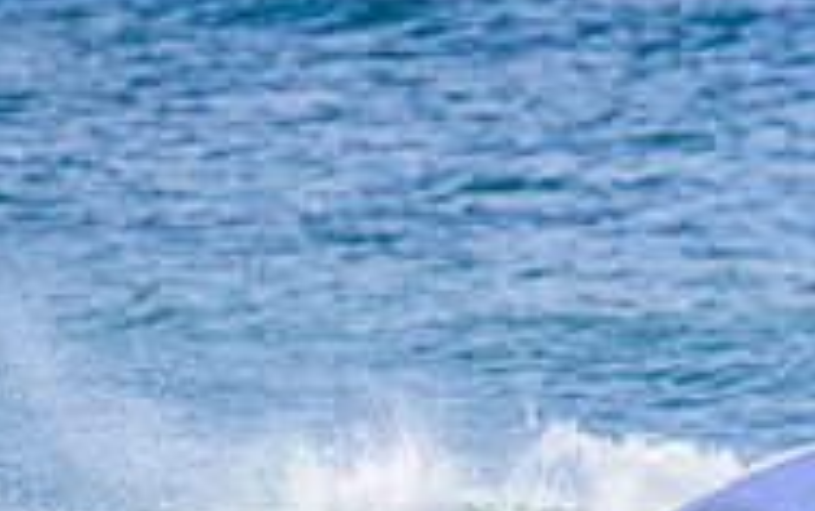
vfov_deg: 0.5
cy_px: 682
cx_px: 1036
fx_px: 55951
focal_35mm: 2516
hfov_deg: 0.8
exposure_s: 1/2000
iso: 2000
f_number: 11
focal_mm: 800
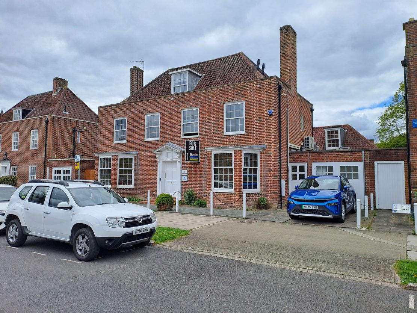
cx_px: 208
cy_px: 156
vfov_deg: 54.9
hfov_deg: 69.4
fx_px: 301
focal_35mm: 25
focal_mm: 4.65
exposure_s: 1/1418
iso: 32
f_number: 1.8
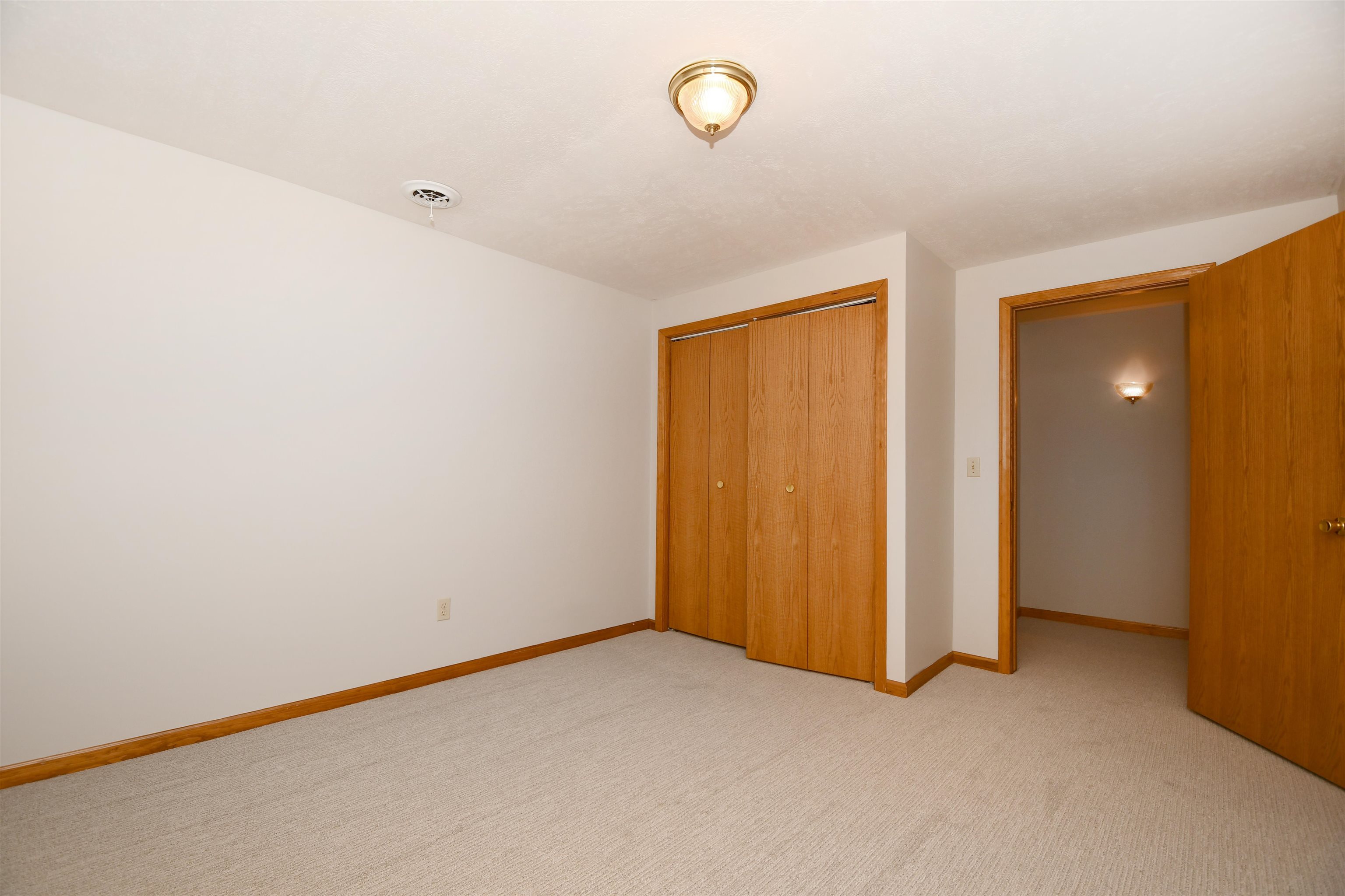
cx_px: 672
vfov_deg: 77.3
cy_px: 448
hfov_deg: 100.4
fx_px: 560
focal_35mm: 15
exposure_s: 1/60
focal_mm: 10
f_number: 5
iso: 200
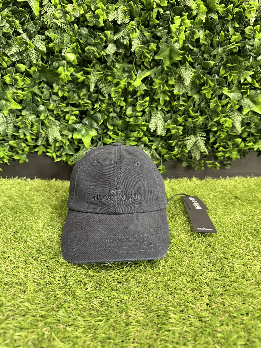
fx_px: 241
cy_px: 174
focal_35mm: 24
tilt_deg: -15.7
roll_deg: +0.3
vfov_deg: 71.6
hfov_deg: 56.8
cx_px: 130
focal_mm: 6.76
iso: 800
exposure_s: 1/60
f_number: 1.78
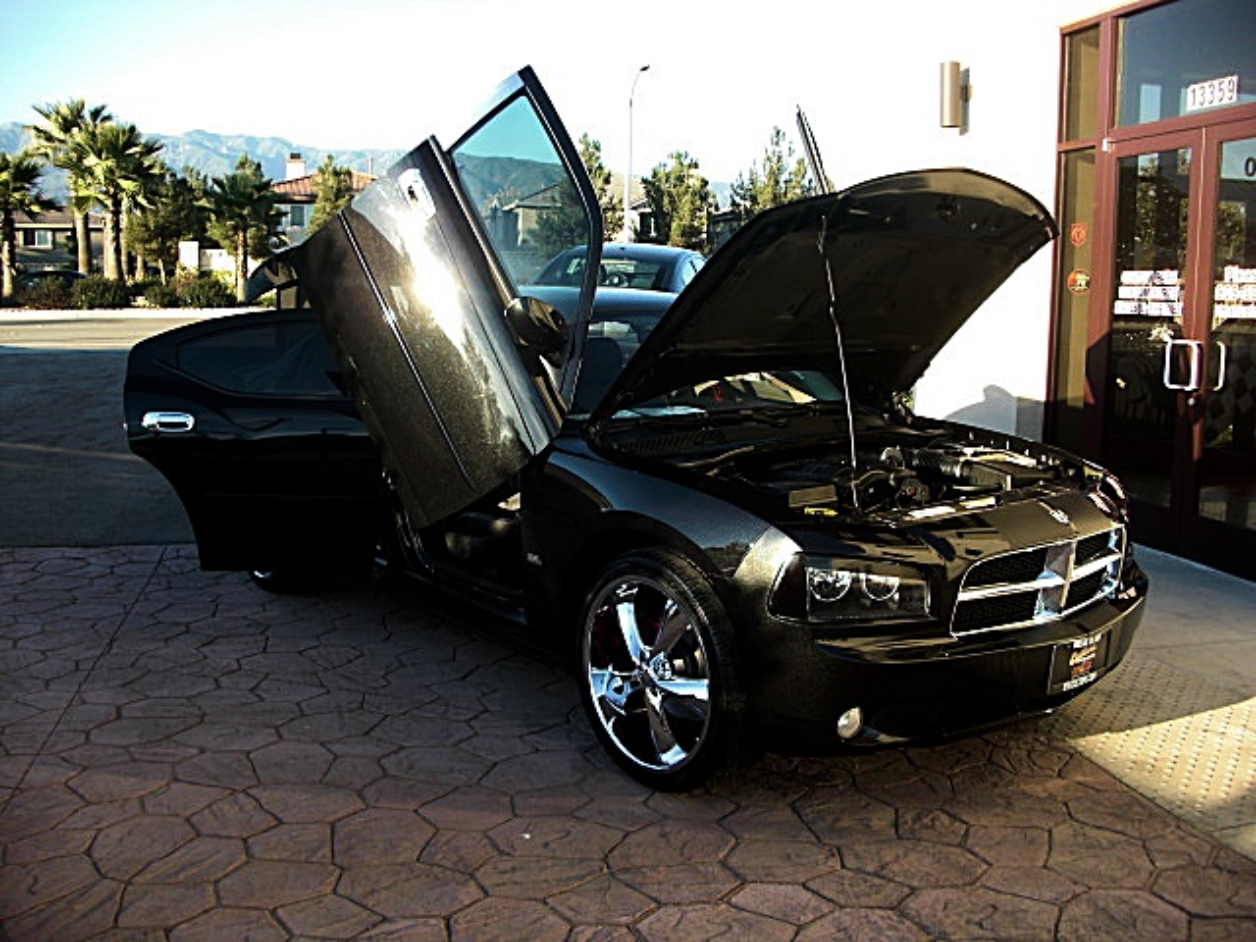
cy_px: 471
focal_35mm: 36
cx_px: 628
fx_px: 1306
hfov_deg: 51.4
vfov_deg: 39.7
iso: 50
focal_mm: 6.3
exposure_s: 1/160
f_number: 2.8
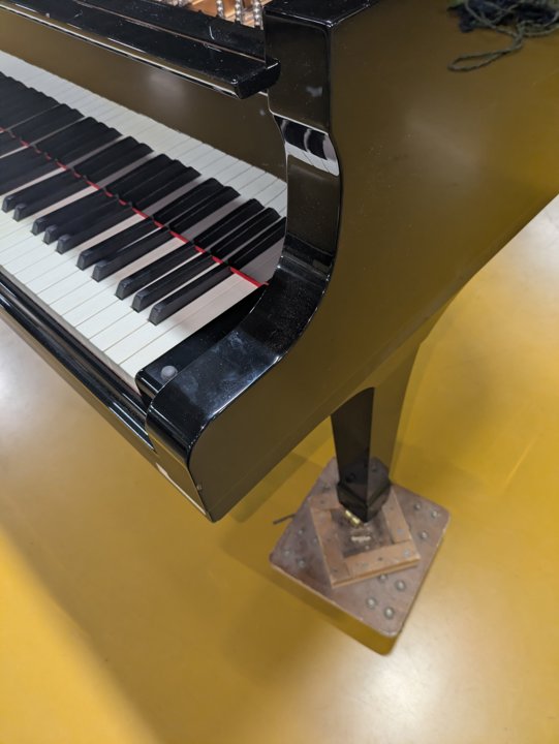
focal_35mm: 25
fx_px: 538
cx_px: 280
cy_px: 372
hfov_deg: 54.9
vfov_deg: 69.4
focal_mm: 5.43
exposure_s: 1/50
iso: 162
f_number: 1.89
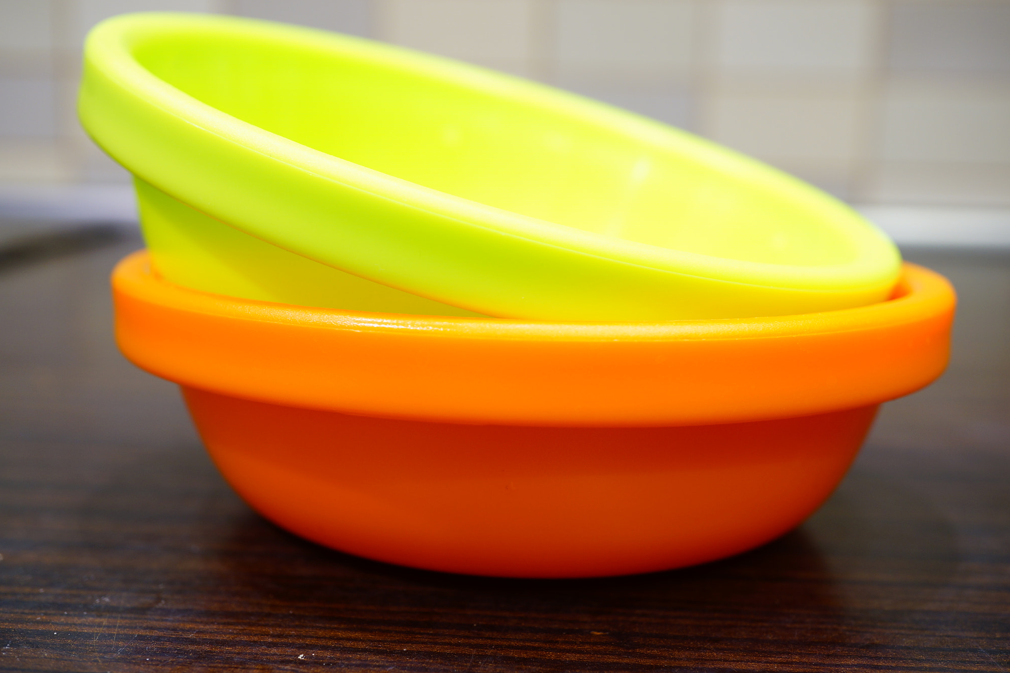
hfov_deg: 42.7
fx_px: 1290
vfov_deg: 29.2
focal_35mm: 46
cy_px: 330
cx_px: 494
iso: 100
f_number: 9
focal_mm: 30
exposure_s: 1/2
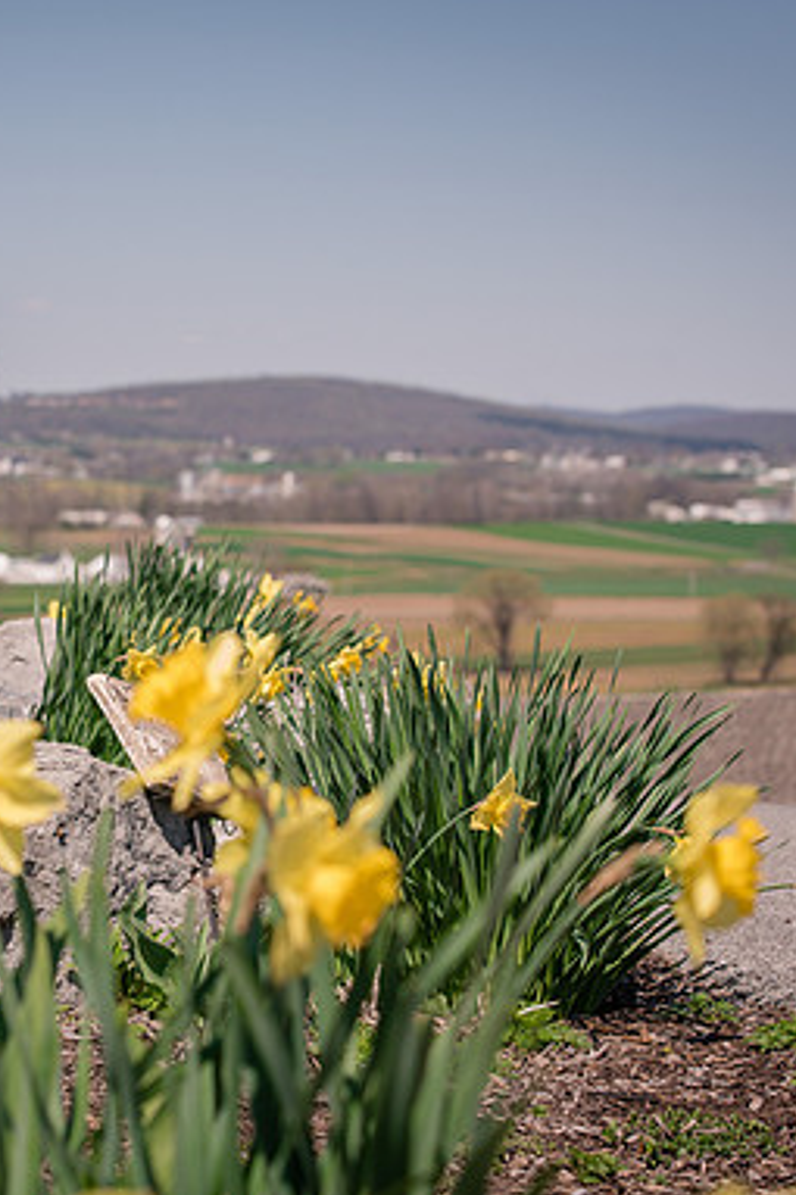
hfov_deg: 12.8
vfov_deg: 19.3
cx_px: 109
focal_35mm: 106
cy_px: 598
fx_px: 3519
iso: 200
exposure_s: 1/500
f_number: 6.3
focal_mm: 70
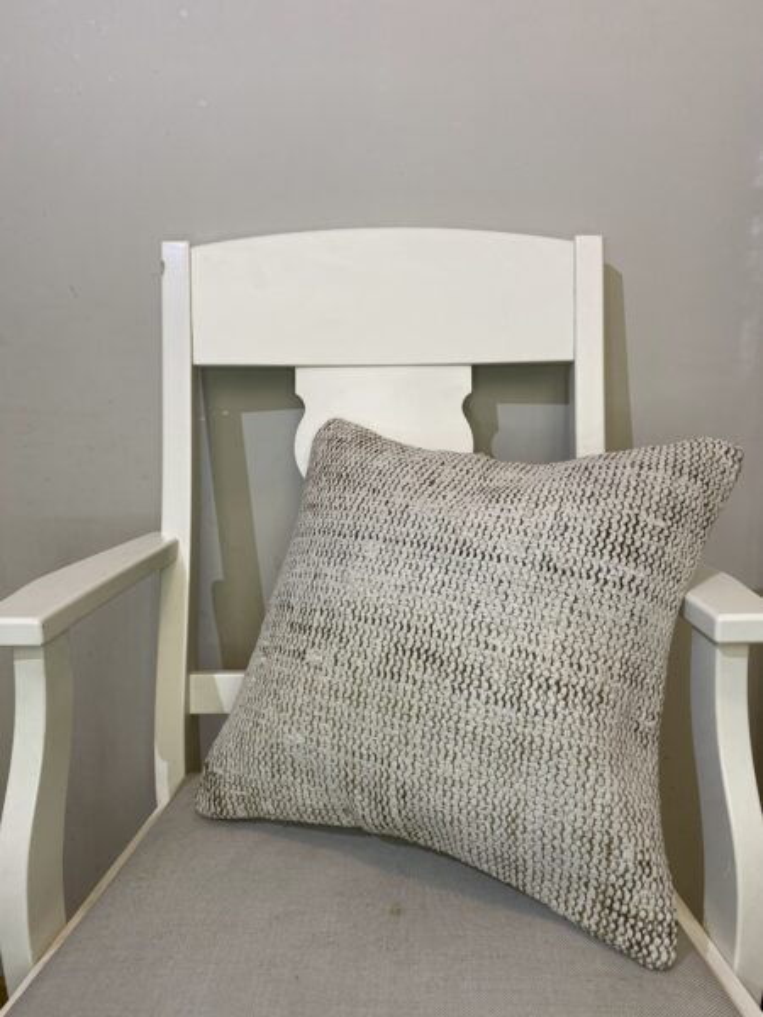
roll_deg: +1.0
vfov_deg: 67.3
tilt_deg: -11.2
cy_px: 508
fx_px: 764
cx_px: 382
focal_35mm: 26
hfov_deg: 53.1
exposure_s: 1/121
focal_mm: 4.25
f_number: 1.8
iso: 125
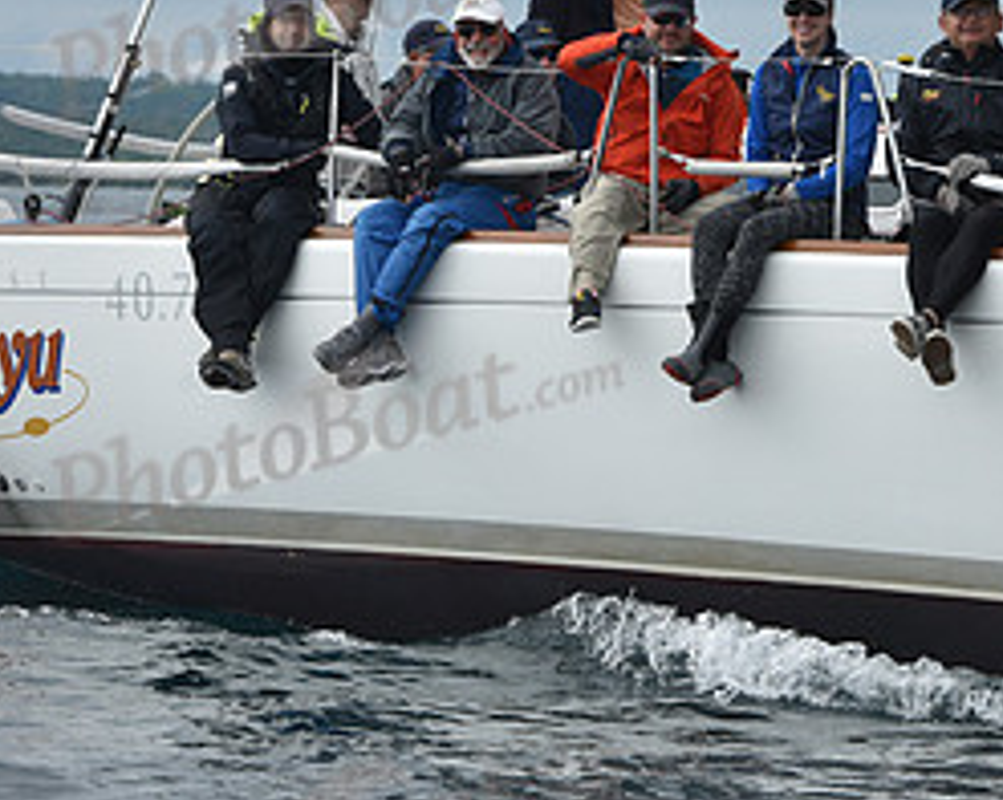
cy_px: 164
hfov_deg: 5.8
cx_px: 837
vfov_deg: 4.7
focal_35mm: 331
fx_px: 9814
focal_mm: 150
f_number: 9
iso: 250
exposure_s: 1/800
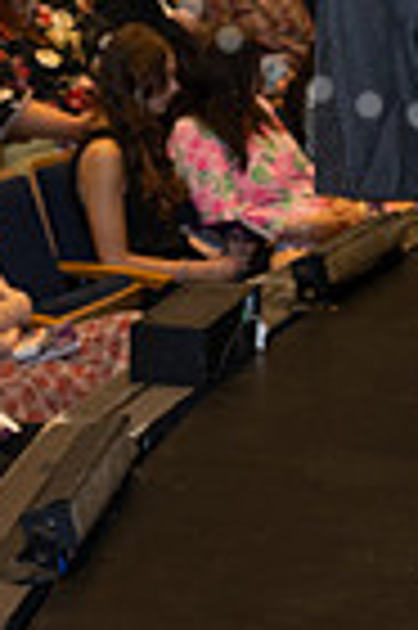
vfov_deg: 11.1
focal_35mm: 179
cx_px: 211
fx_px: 3125
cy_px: -297
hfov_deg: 7.7
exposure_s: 1/80
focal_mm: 37
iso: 1000
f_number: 5
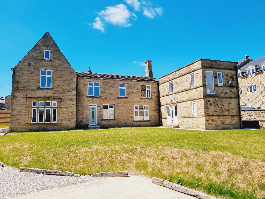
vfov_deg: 53.1
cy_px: 100
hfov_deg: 67.3
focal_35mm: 26
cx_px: 132
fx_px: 199
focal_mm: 5.4
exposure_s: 1/2656
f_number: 1.8
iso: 50
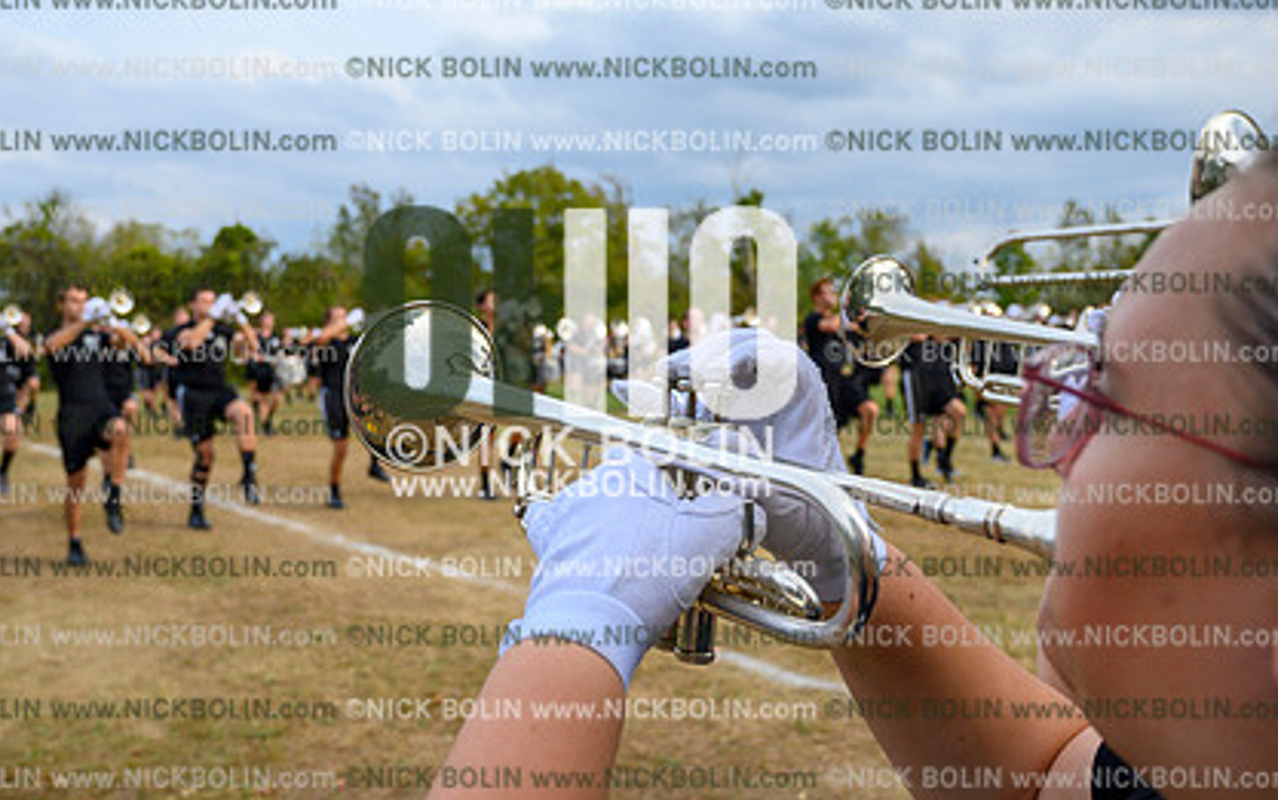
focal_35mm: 34
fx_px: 1185
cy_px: 352
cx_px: 579
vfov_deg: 37.3
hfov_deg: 56.6
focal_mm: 24
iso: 200
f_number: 4.5
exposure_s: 1/800
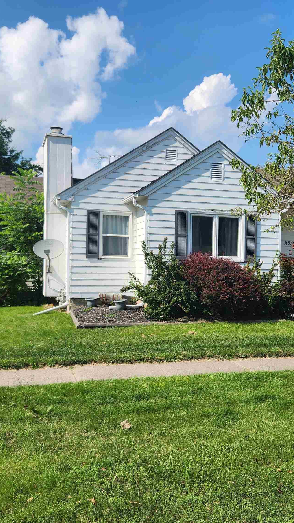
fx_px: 471
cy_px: 263
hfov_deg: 34.6
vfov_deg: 58.0
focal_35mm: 34
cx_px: 165
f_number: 1.8
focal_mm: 5.4
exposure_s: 1/1650
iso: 20
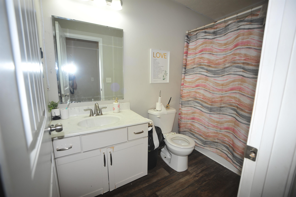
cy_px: 98
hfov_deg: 100.4
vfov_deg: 77.2
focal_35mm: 15
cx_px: 148
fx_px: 123
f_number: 5
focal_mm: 15
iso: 200
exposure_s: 1/60
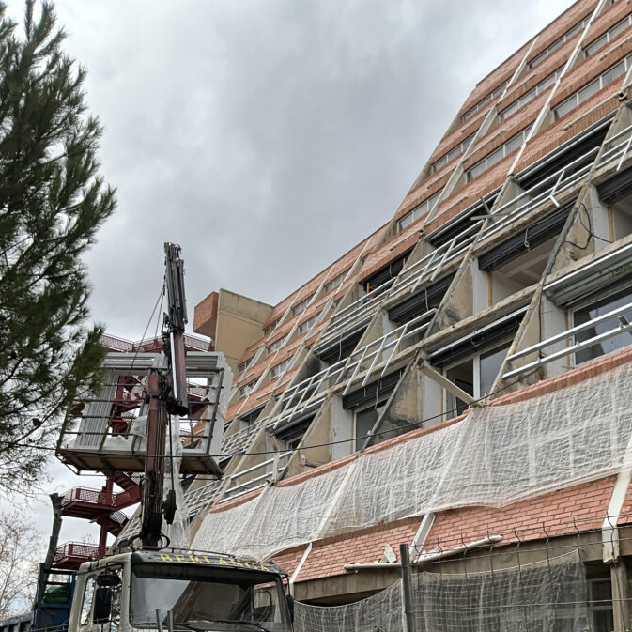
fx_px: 806
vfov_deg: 41.5
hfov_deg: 42.8
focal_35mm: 39
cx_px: 354
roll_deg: +1.6
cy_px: 480
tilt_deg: +15.9
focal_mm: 3
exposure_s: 1/309
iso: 25
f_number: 1.8
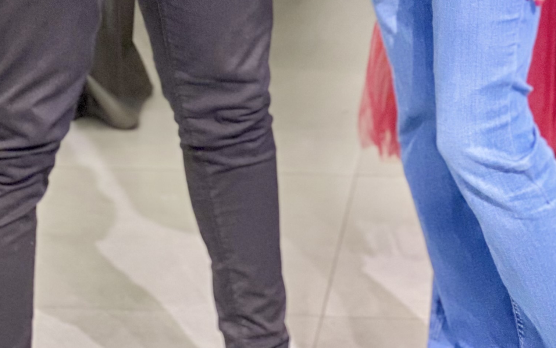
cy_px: -328
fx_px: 2227
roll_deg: +0.1
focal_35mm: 147
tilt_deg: -6.1
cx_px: 305
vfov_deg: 8.5
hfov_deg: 14.2
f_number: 2
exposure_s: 1/100
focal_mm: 6
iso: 200
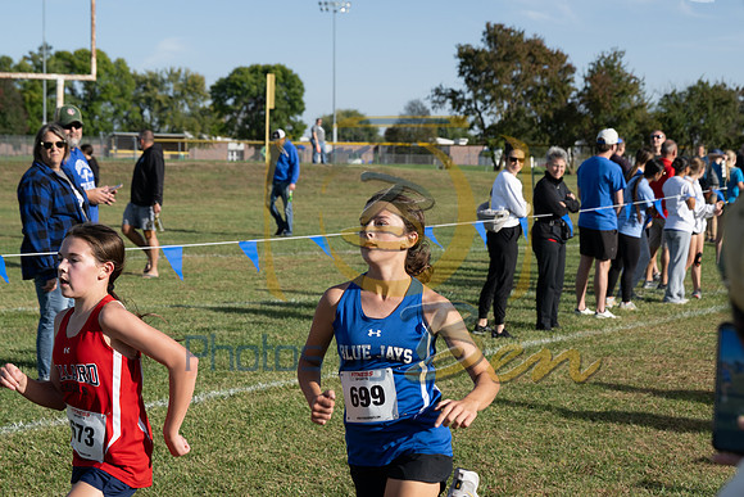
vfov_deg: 19.5
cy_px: 248
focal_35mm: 70
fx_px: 1447
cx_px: 372
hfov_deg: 28.8
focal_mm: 70
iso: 320
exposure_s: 1/1000
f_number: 7.1
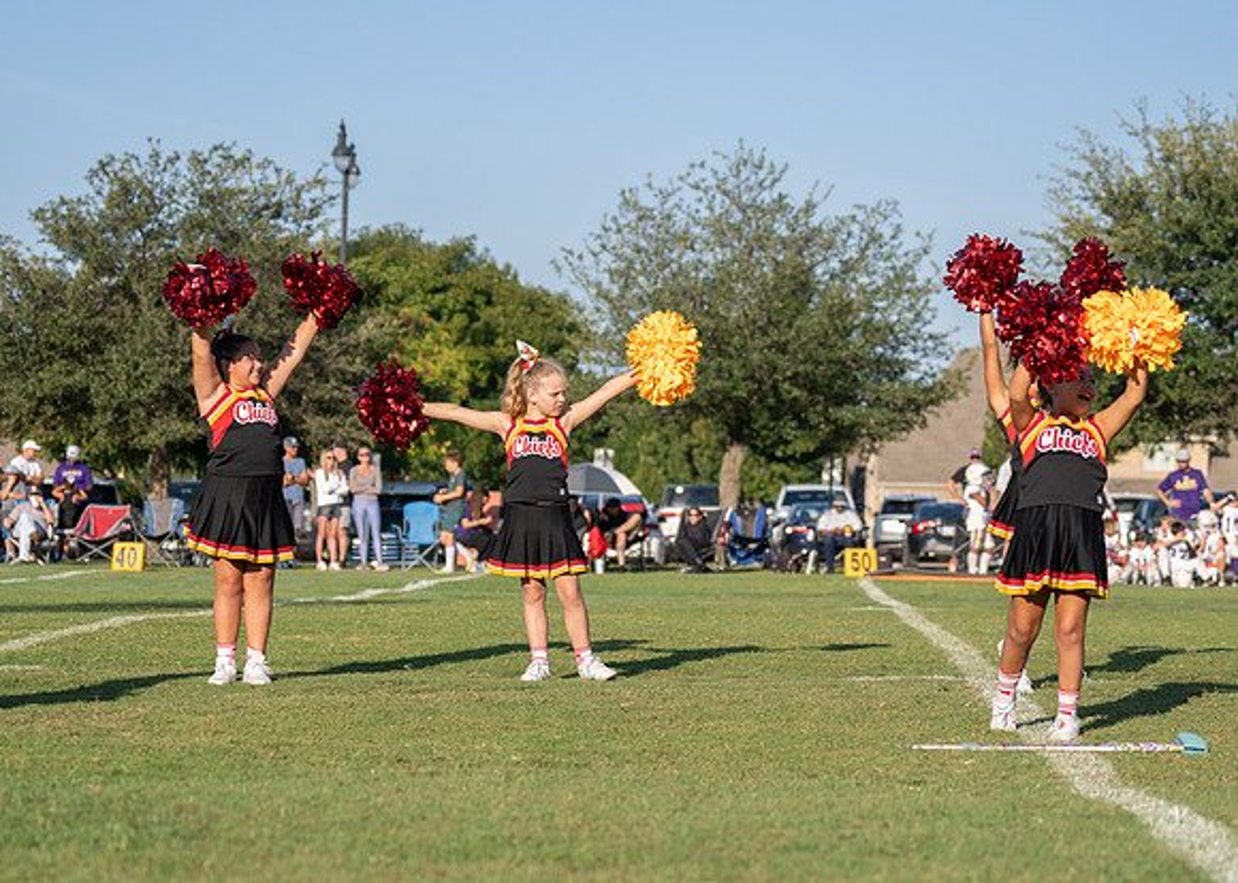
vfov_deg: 13.7
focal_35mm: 105
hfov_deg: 19.1
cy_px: 511
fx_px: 3674
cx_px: 635
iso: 320
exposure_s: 1/5000
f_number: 2.8
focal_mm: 70
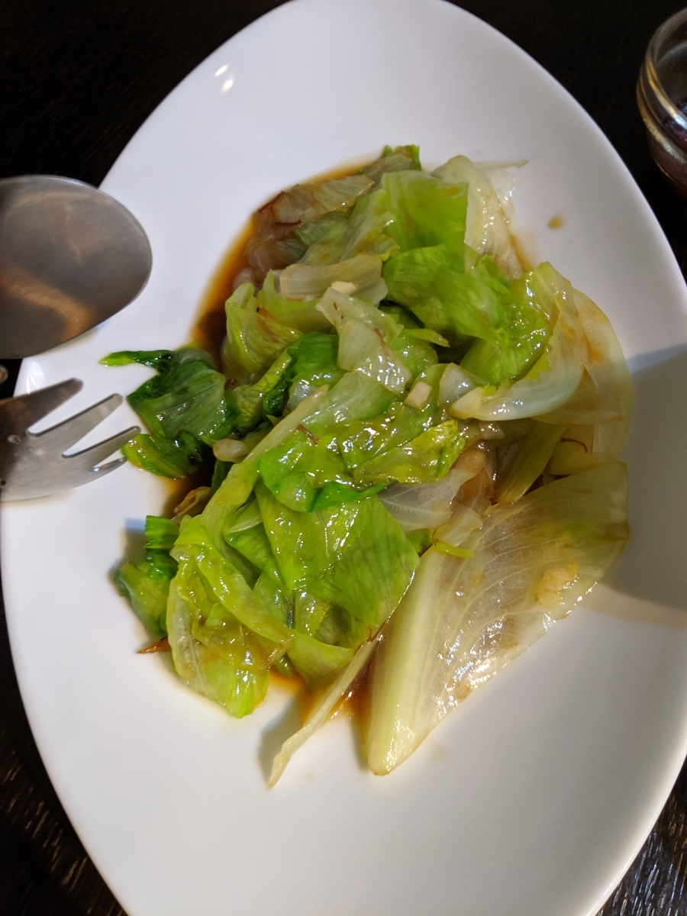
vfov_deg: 65.3
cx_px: 344
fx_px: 714
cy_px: 458
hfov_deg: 51.4
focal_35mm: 27
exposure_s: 1/49.9
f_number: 1.8
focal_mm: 4.44
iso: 506
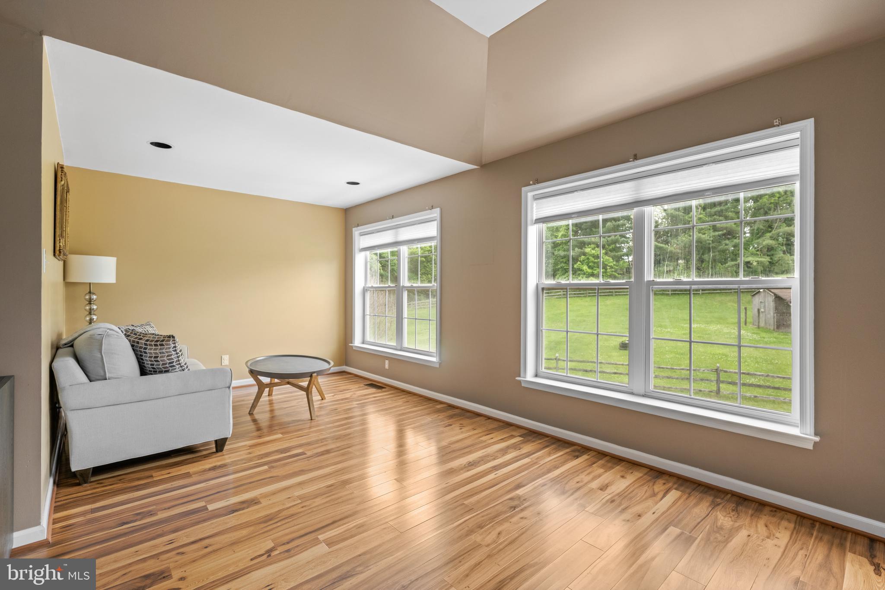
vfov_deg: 73.7
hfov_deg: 96.7
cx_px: 442
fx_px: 393
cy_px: 295
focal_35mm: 16
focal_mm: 16
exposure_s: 1/30
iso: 320
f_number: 6.3
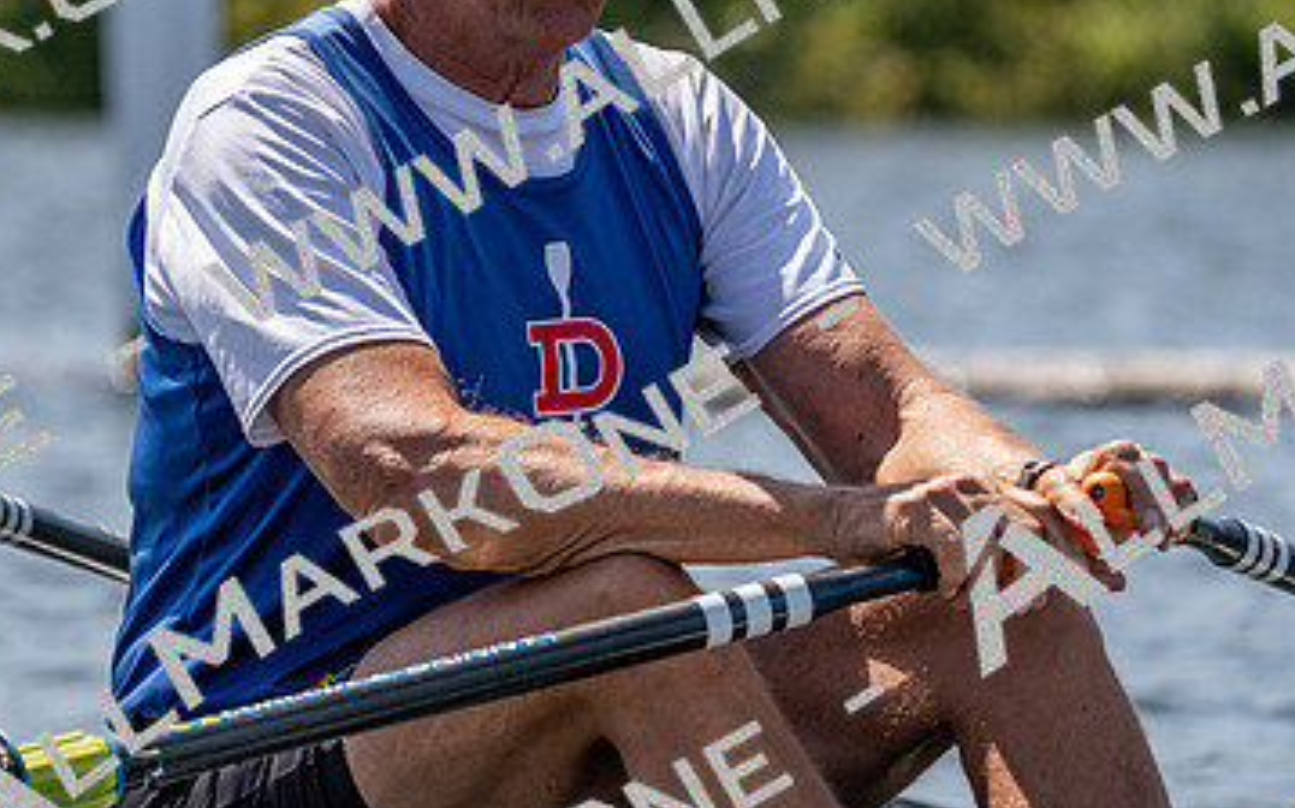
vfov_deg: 2.9
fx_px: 15874
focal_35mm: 450
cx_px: 653
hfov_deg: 4.7
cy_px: 334
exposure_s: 1/2000
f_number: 5.6
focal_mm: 273
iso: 250
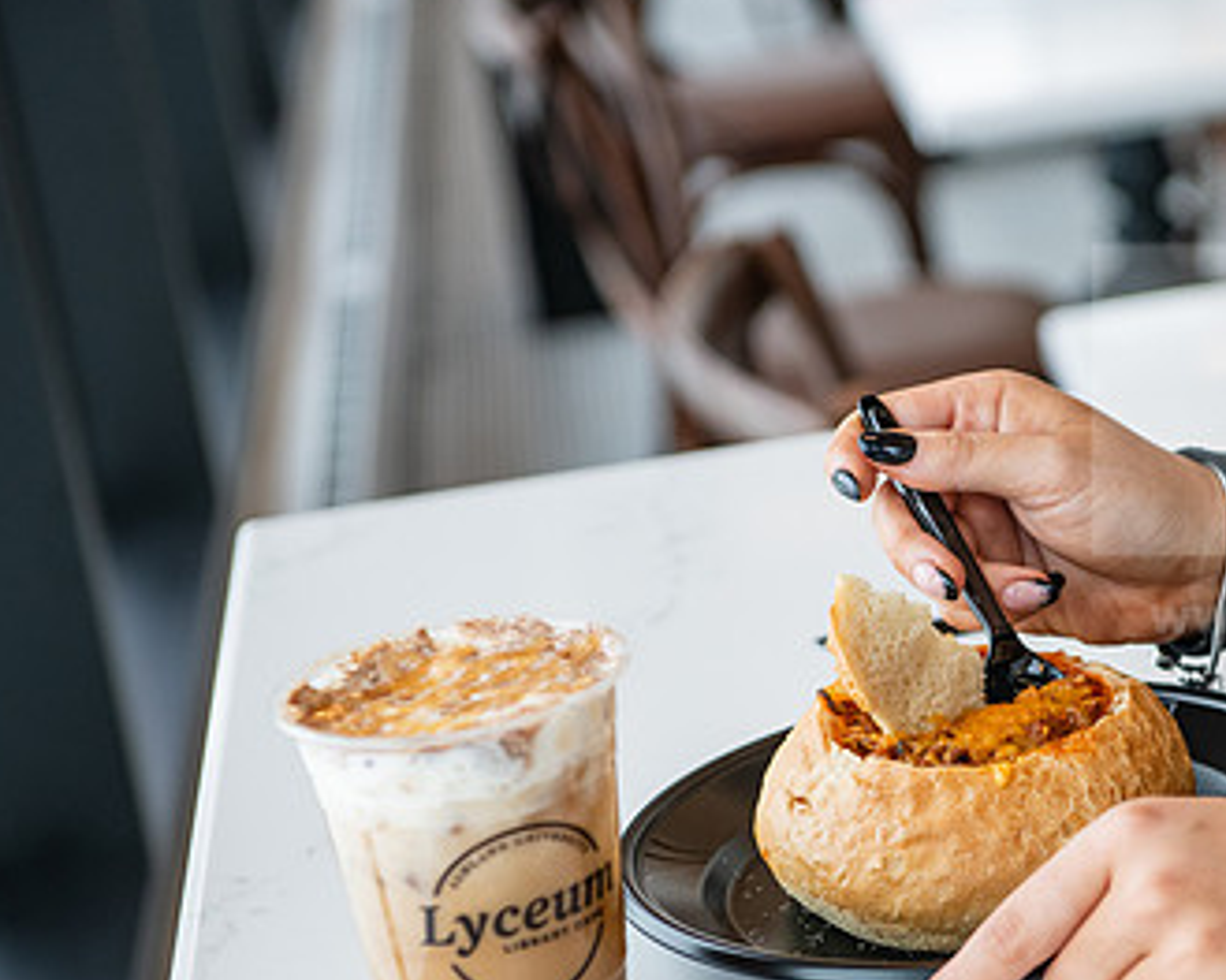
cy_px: 695
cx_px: 980
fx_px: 4208
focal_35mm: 116
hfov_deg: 16.5
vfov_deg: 13.3
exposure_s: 1/200
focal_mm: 70
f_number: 4
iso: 500
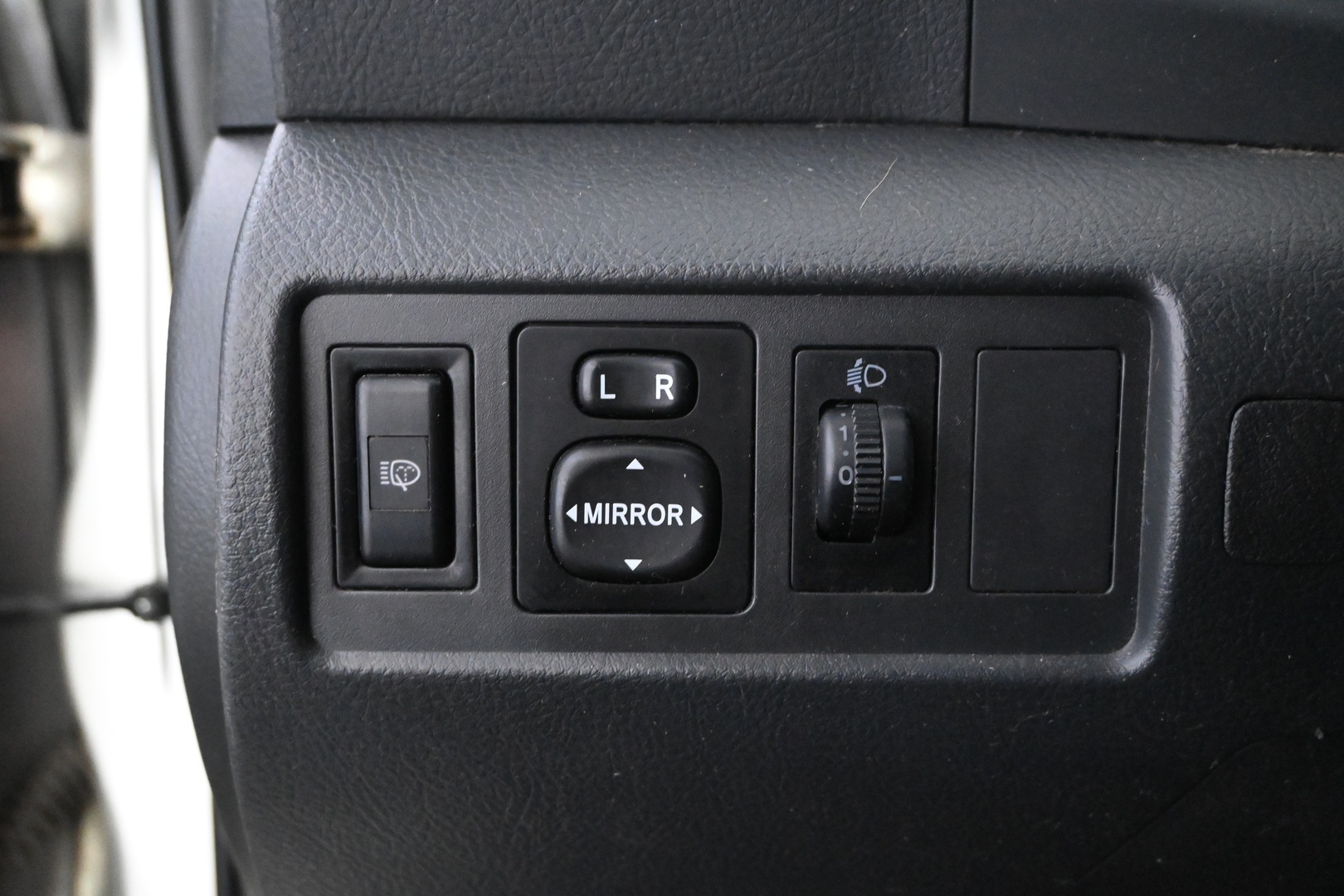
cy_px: 448
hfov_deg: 55.1
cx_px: 672
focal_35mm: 34
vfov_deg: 38.4
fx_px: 1288
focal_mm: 23
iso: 7200
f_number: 4.5
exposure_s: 1/40
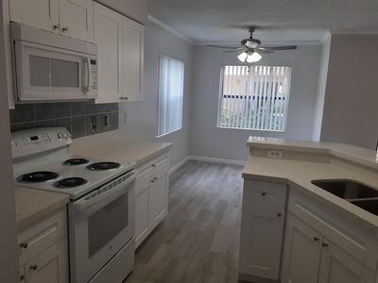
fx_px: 295
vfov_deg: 51.4
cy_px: 142
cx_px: 189
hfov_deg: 65.3
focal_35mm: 27
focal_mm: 3.6
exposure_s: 1/60
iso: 50
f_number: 1.9
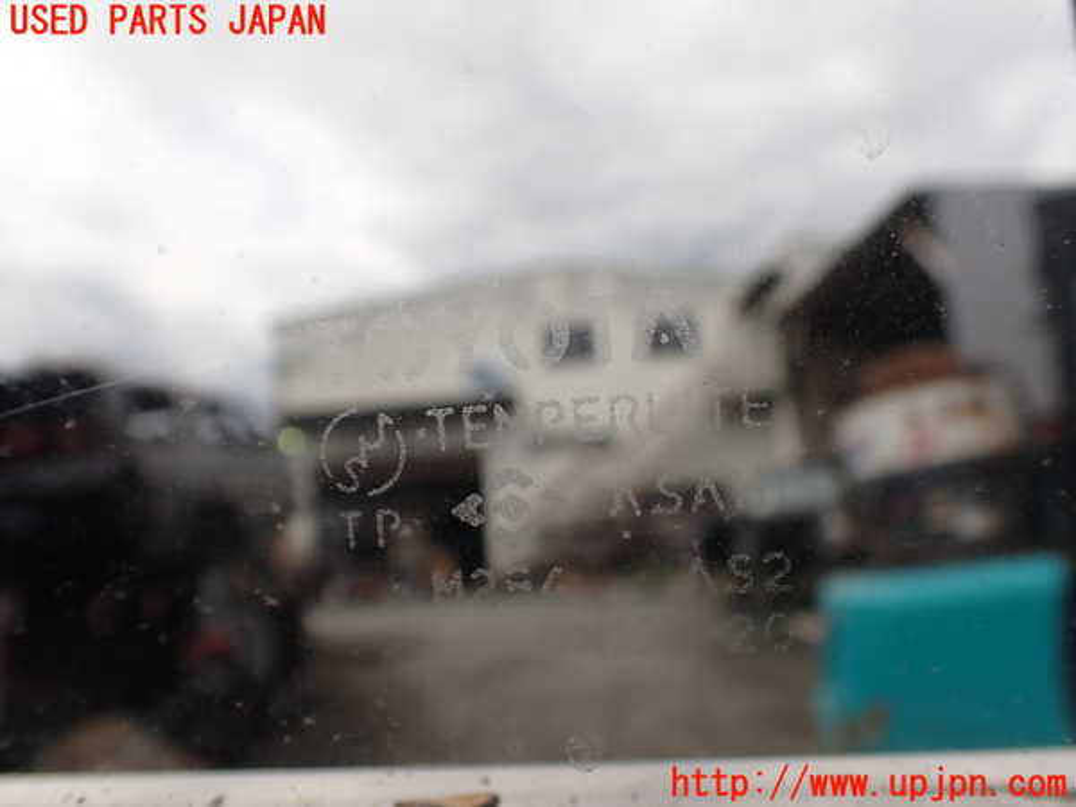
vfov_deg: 46.8
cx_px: 538
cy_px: 404
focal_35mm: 30
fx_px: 933
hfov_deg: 60.0
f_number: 3.2
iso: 100
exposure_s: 1/1000
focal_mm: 5.4
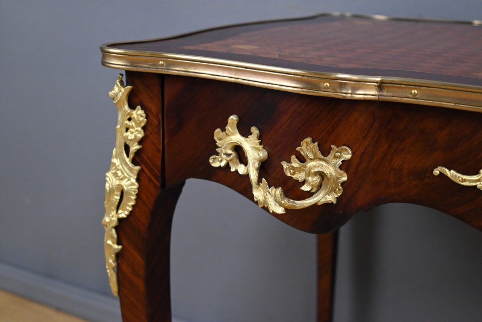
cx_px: 241
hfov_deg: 39.6
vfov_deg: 27.0
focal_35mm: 50
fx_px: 670
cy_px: 161
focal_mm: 50
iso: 5000
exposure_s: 1/160
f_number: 6.3
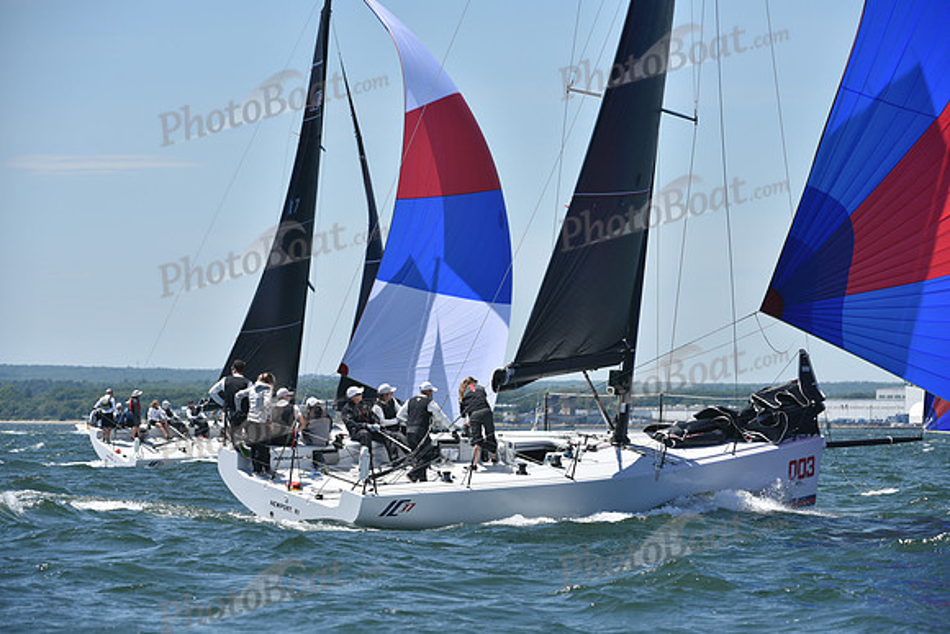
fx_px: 5279
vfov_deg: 6.9
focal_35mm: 200
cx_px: 475
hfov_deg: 10.3
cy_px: 317
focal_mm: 200
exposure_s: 1/1000
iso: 250
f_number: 7.1
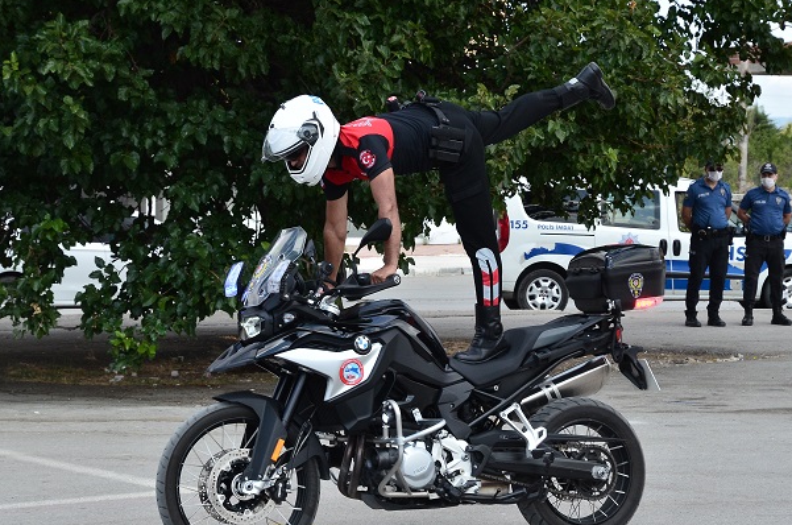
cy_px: 251
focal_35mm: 122
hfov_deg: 16.9
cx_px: 347
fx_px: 2670
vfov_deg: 11.2
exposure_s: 1/800
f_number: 7.1
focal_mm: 65
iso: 500
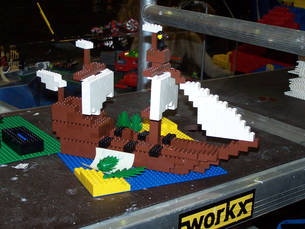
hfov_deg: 32.7
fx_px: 520
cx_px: 152
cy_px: 114
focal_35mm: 59
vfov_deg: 24.8
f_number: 3.1
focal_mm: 9.8
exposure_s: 1/60
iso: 140
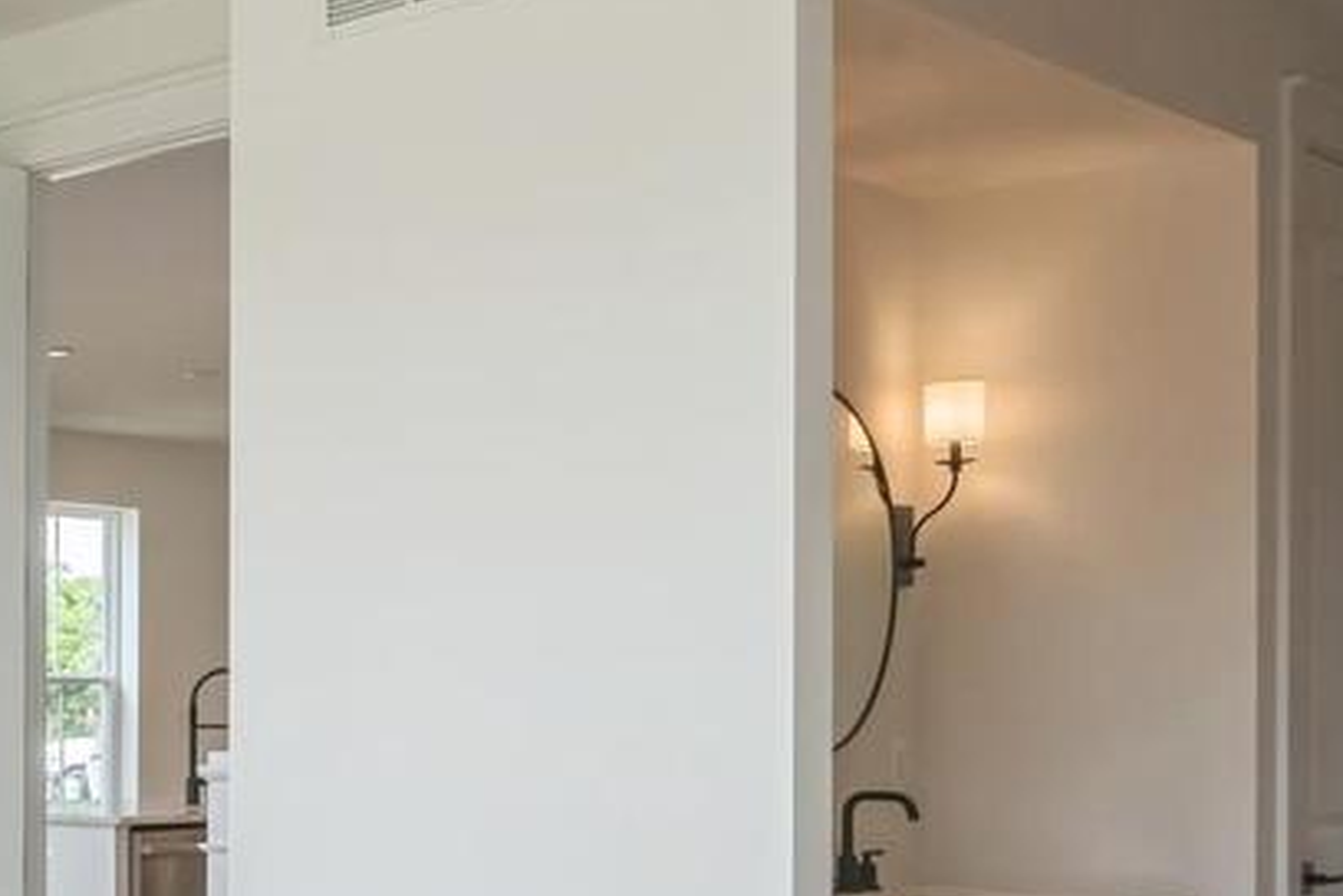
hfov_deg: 25.7
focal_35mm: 60
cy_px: 723
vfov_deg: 22.3
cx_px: -622
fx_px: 2238
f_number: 10
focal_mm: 17
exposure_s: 1/80
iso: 320
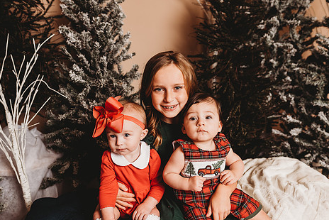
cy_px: 131
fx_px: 274
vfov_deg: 43.5
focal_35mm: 30
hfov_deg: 61.9
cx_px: 163
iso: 100
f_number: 3.2
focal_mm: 24
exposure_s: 1/160
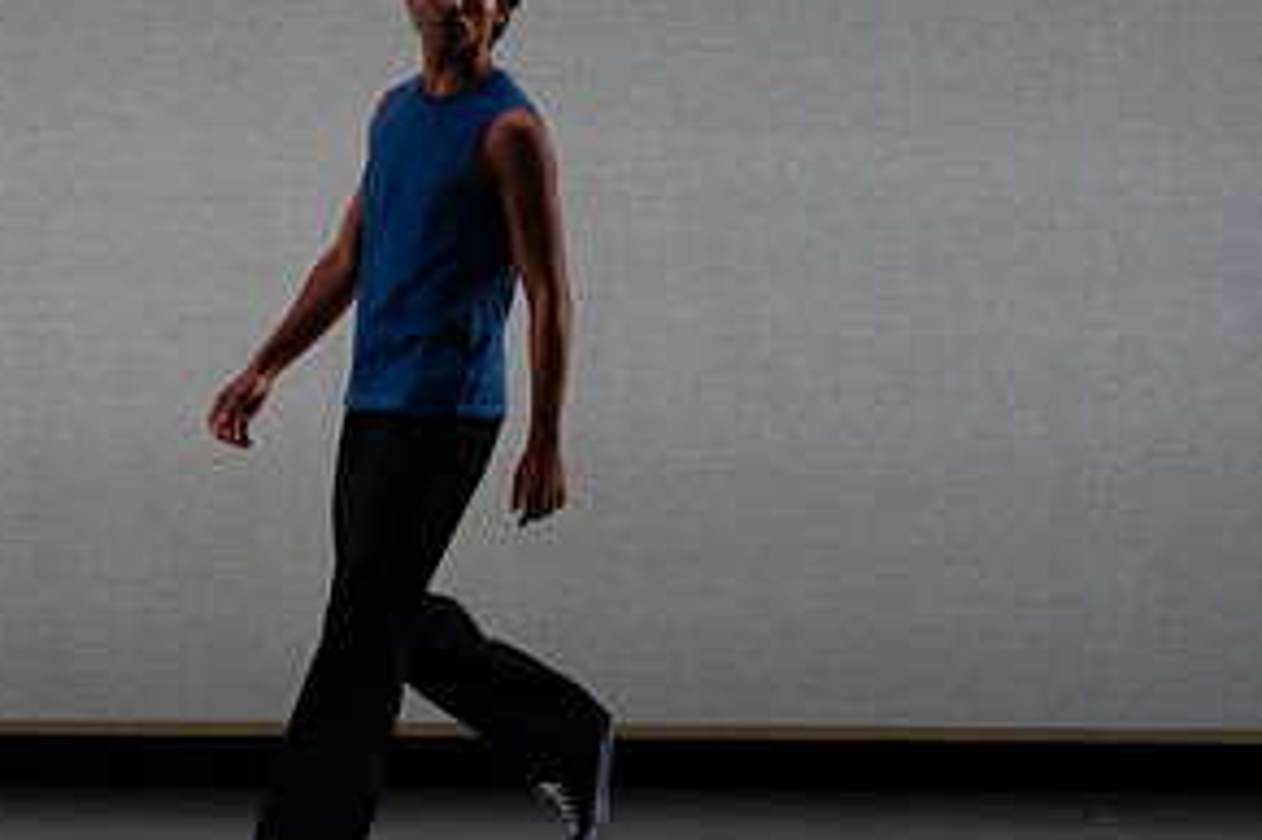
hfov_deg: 3.1
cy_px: 446
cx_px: 326
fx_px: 23333
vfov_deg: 2.1
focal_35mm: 666
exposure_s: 1/400
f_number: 9
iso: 5000
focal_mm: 333
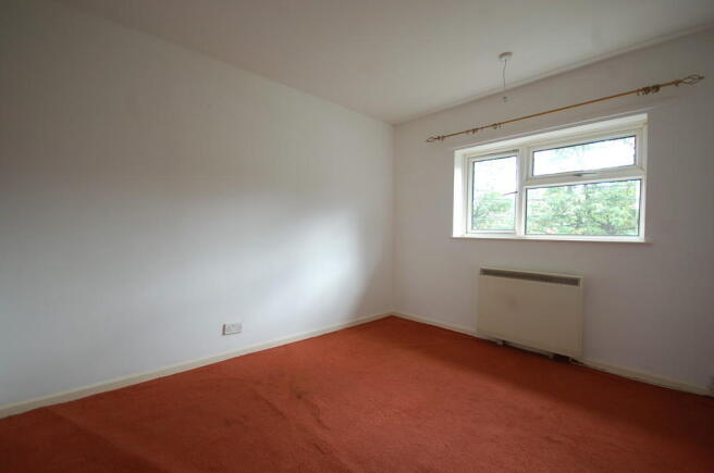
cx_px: 357
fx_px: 297
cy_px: 236
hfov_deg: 100.5
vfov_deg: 77.1
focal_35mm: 15
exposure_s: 1/25
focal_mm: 10
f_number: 4
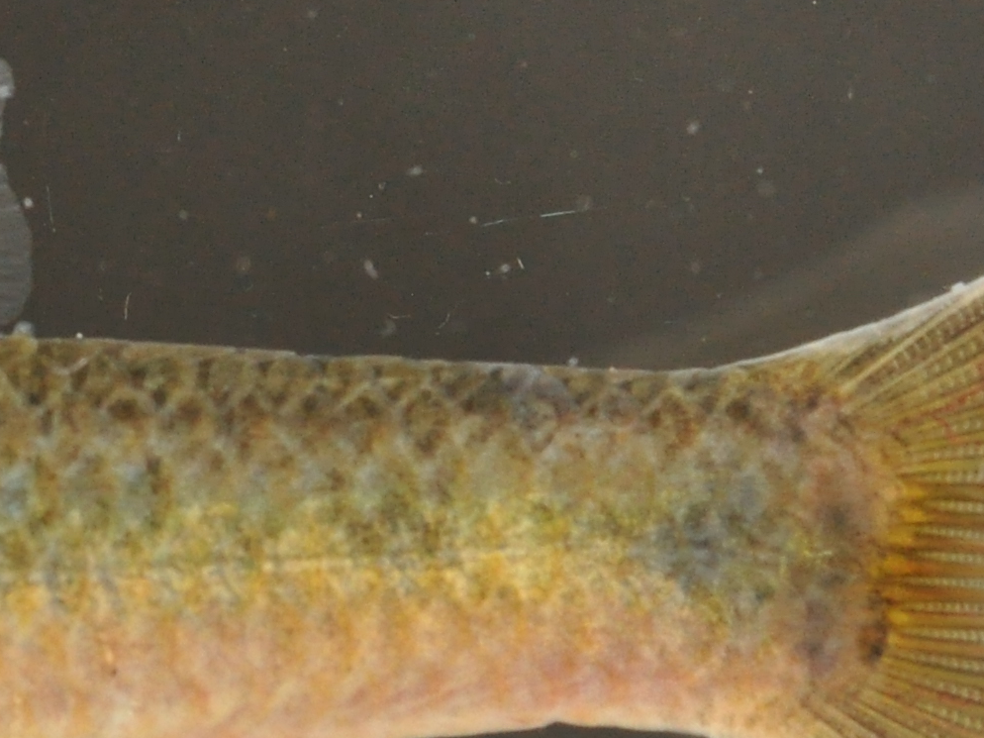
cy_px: 461
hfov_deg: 5.3
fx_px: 10600
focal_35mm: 373
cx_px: -353
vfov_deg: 4.0
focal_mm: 60
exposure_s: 1/15
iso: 1000
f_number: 10
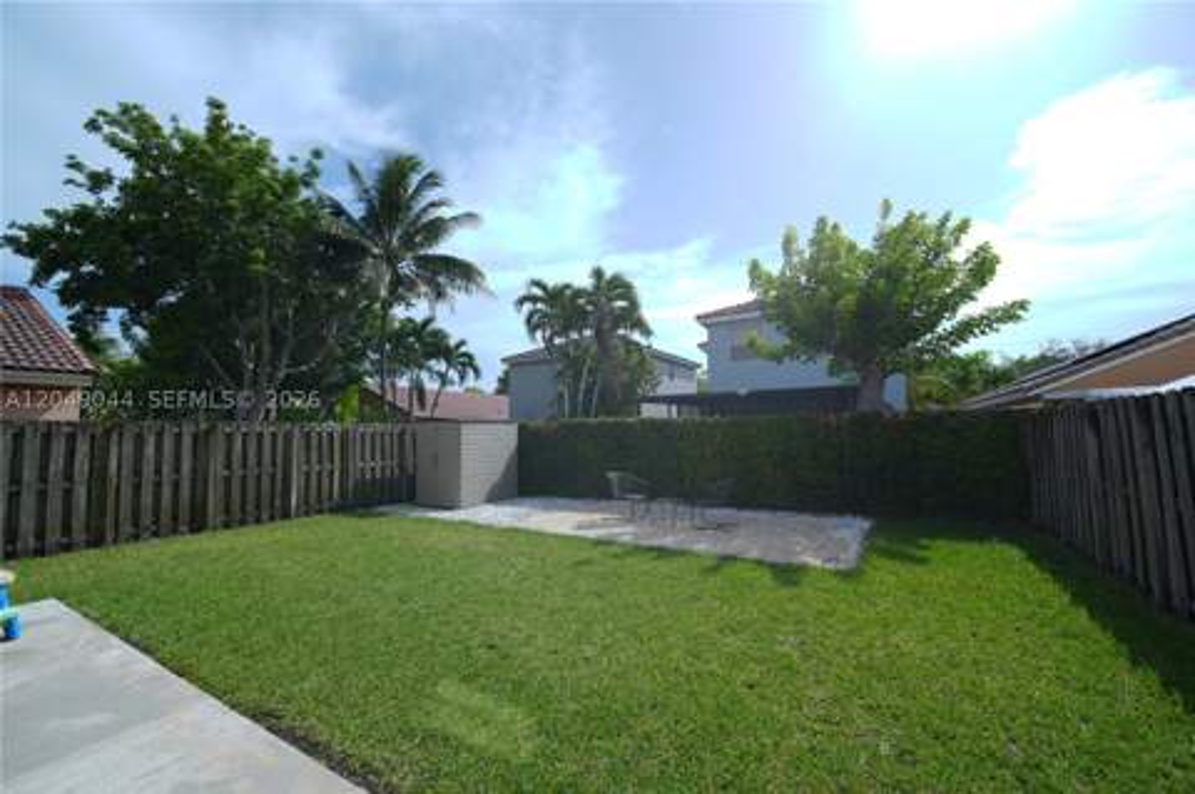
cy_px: 397
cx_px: 598
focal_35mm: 14
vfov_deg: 83.1
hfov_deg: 106.3
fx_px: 448
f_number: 7.1
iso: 50
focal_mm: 9
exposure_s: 1/200
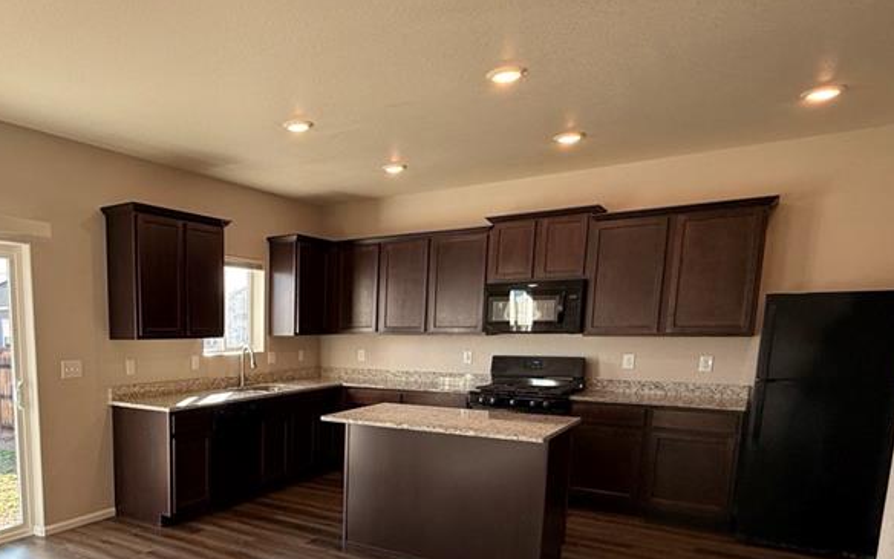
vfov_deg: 45.8
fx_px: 633
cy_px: 426
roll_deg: +0.4
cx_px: 225
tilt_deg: -7.9
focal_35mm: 26
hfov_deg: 66.1
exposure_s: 1/120
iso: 80
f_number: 2.2
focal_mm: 2.22
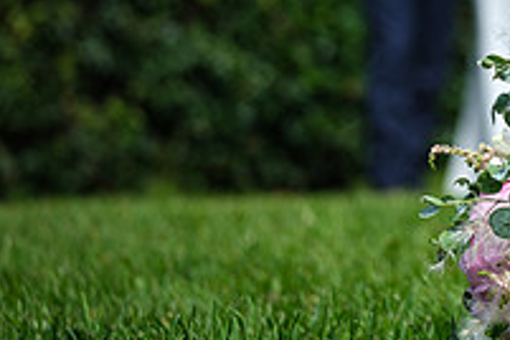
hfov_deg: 9.3
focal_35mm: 218
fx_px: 3088
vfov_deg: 6.3
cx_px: 652
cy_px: -27
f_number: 2.8
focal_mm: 50
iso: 160
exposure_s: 1/2000
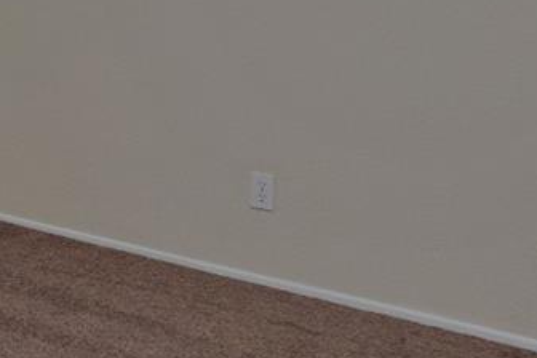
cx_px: -261
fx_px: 999
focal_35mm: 67
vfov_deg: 19.4
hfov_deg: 24.0
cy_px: -40
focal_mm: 10
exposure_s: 1/30
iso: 100
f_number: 5
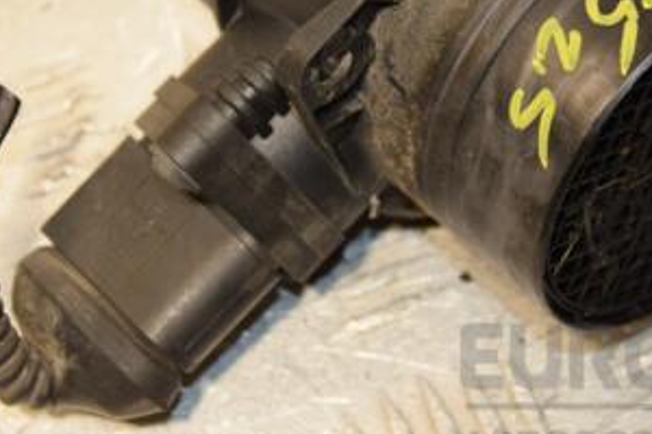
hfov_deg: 11.0
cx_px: 419
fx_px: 3368
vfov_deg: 7.4
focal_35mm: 186
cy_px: 67
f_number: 5.3
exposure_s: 1/200
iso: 800
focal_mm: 62
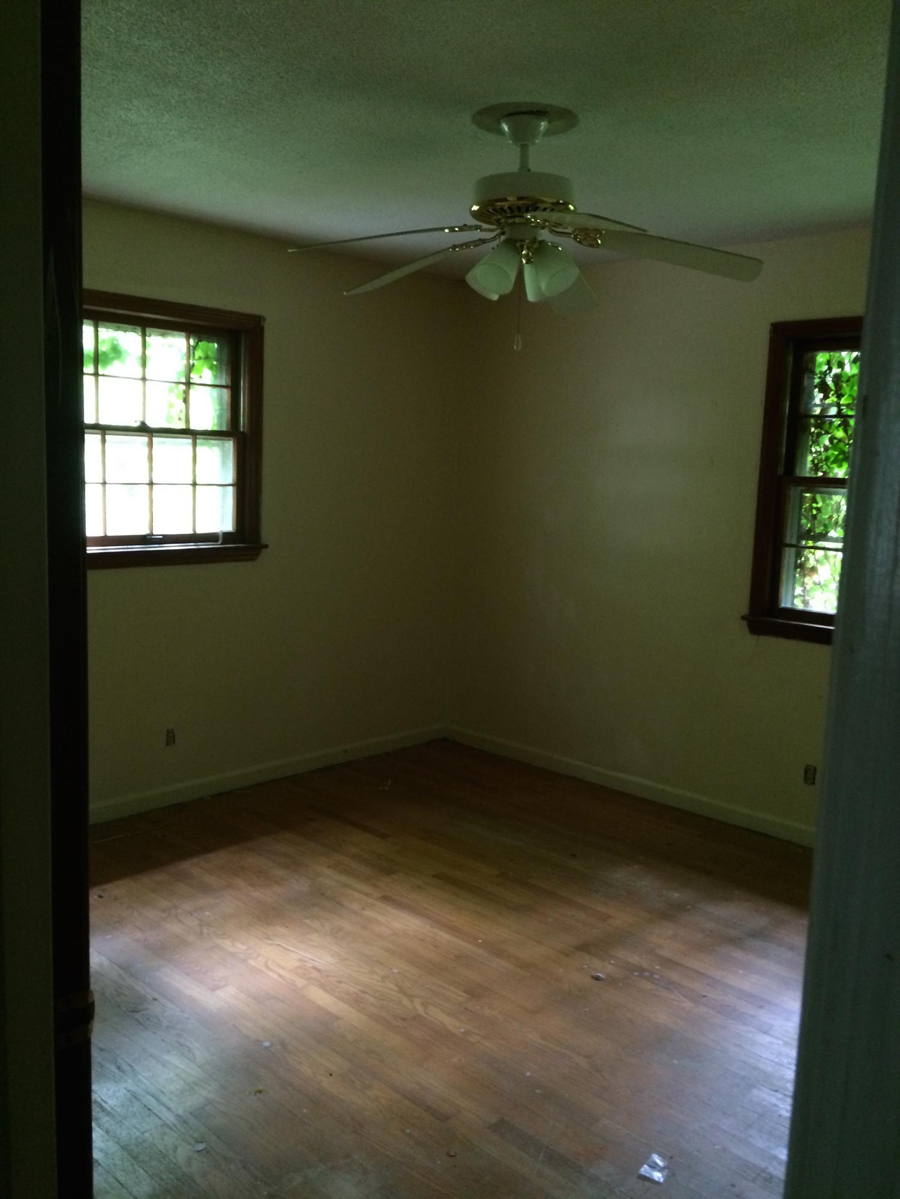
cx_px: 450
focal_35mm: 29
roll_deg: +0.3
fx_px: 1005
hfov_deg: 48.2
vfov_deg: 61.7
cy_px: 600
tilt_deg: -6.6
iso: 250
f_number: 2.2
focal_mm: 4.15
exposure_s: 1/15
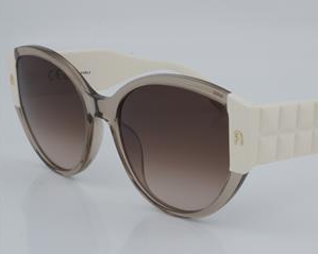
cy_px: 133
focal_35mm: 94
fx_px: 884
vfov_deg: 16.4
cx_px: 210
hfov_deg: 20.3
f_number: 32
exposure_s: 1/4
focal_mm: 50
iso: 100
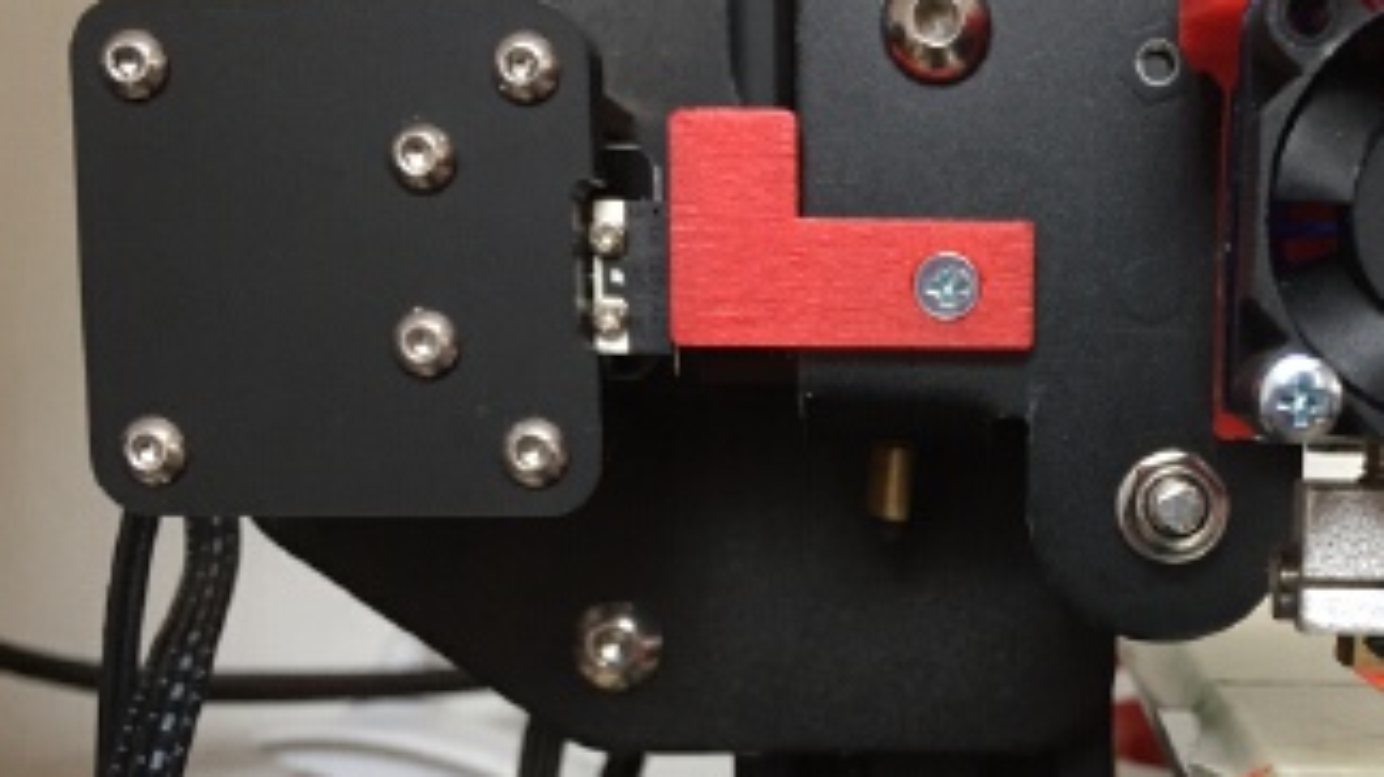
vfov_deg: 22.7
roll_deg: -0.4
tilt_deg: -6.0
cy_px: 632
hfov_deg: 38.6
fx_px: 1908
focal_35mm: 52
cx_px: 1079
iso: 160
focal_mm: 4.15
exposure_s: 1/33
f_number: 2.2
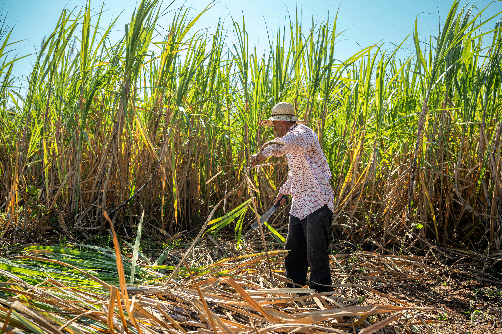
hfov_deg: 61.9
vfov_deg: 43.6
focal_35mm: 30
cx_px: 251
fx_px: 418
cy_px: 167
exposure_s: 1/200
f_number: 4
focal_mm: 30
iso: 80
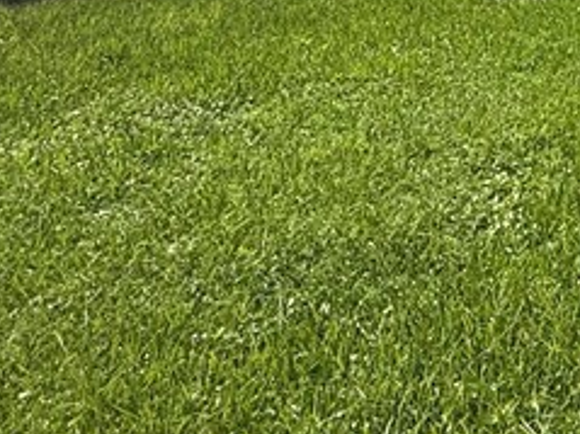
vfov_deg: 21.1
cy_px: -192
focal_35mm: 60
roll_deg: +0.2
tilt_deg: +2.6
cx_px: 777
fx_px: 1005
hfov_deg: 26.6
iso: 50
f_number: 2.2
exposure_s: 1/2976
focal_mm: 2.22
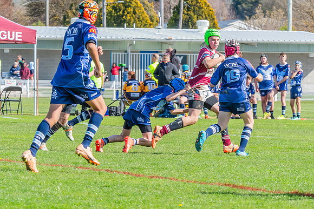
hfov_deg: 5.6
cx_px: 157
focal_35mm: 367
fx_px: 3198
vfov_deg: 3.8
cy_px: 104
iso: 800
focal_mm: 240
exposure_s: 1/400
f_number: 18
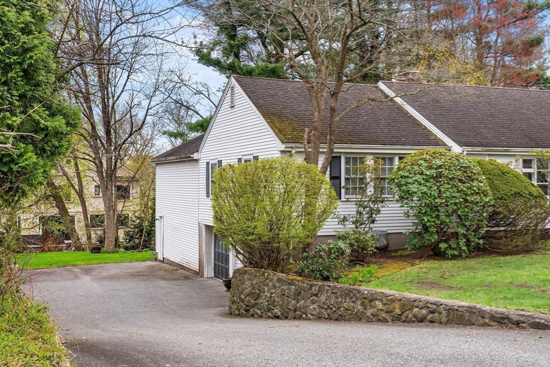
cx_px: 275
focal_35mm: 42
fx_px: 642
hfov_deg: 46.4
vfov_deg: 31.9
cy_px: 184
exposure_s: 1/30
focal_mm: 28
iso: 100
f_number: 8
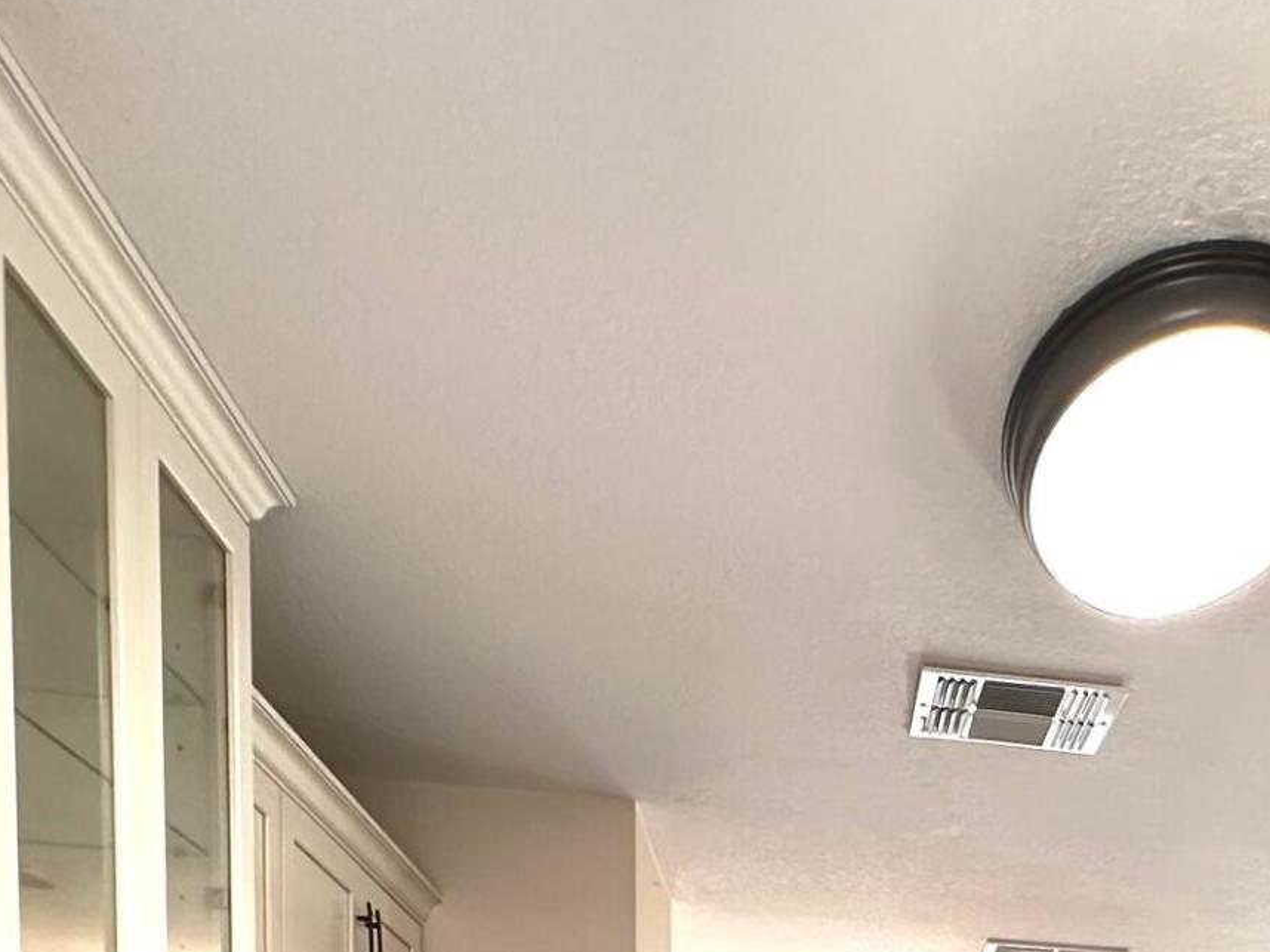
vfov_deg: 23.8
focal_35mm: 47
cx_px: 1224
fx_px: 1724
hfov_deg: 36.9
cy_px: 1460
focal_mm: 2.22
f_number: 2.2
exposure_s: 1/120
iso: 200
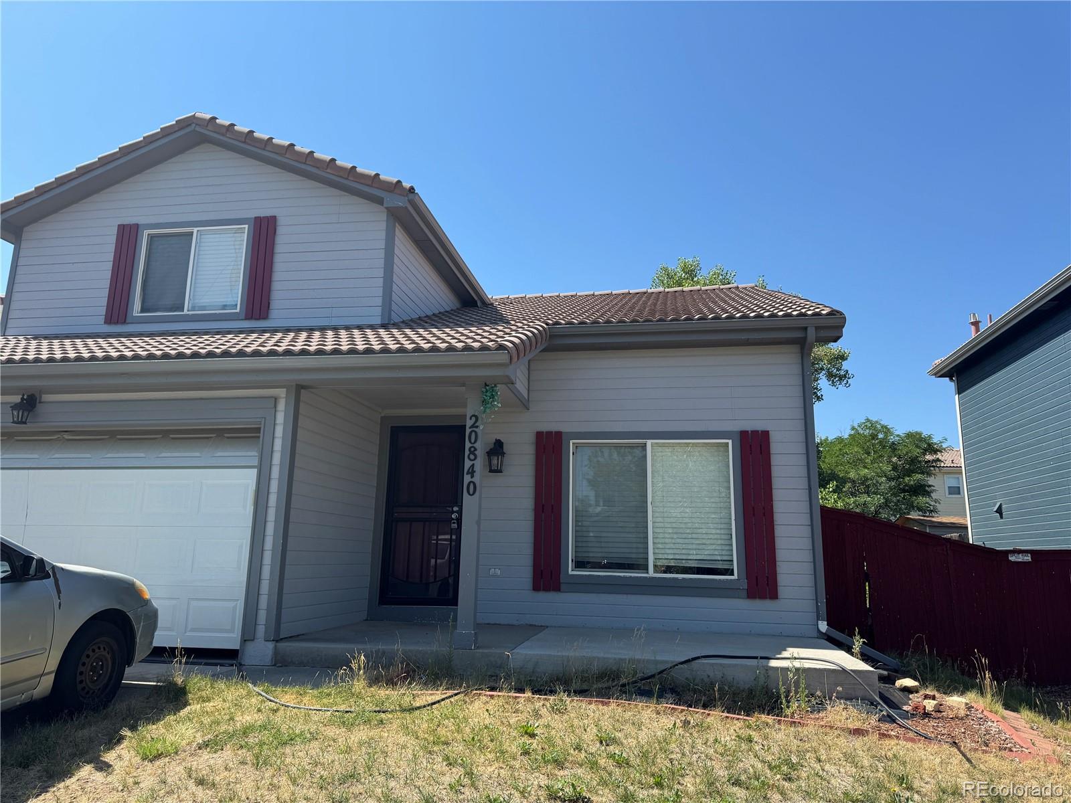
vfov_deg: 56.8
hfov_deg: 71.6
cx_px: 536
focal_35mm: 24
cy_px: 402
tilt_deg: +10.3
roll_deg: -1.4
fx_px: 743
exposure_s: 1/3096
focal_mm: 6.76
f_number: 1.78
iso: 80
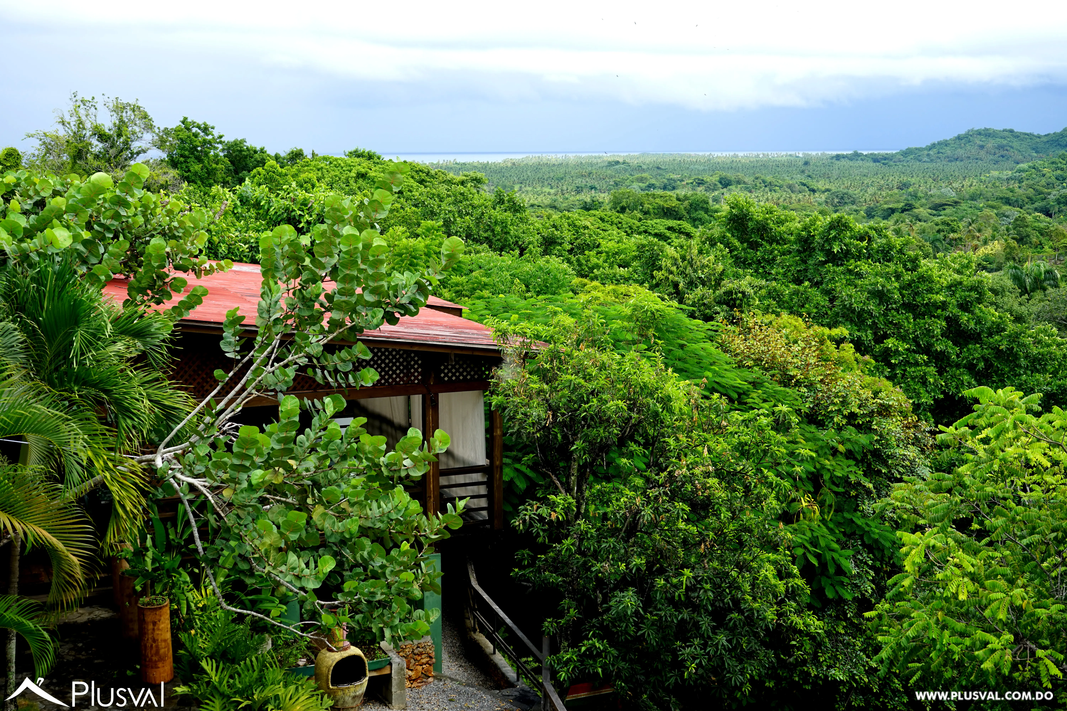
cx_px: 534
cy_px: 356
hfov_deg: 41.1
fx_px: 1423
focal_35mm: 48
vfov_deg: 28.1
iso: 100
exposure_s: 1/100
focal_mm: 48
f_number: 9
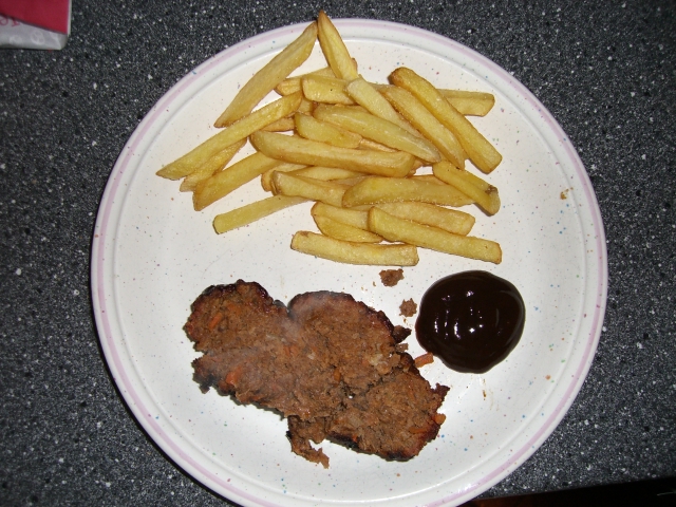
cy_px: 254
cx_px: 338
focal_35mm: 38
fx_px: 742
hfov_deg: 49.0
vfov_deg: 37.7
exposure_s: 1/60
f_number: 2.7
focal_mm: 6.2
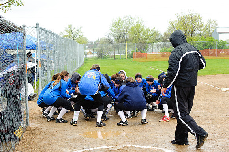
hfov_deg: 26.0
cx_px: 114
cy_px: 76
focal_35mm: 78
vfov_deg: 17.5
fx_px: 496
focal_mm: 78
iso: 400
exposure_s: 1/350
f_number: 6.7
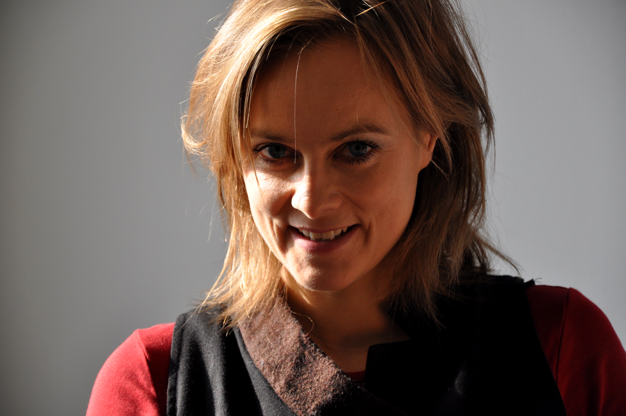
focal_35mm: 158
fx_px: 2735
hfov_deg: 13.1
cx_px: 313
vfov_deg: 8.7
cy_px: 208
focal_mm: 105
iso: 640
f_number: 5.6
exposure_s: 1/160
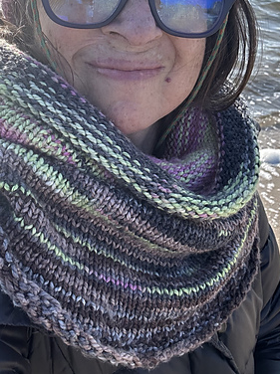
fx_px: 551
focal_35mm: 51
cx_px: 127
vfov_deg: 36.5
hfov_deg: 28.5
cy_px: 85
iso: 25
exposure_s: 1/454
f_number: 1.9
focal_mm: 2.69
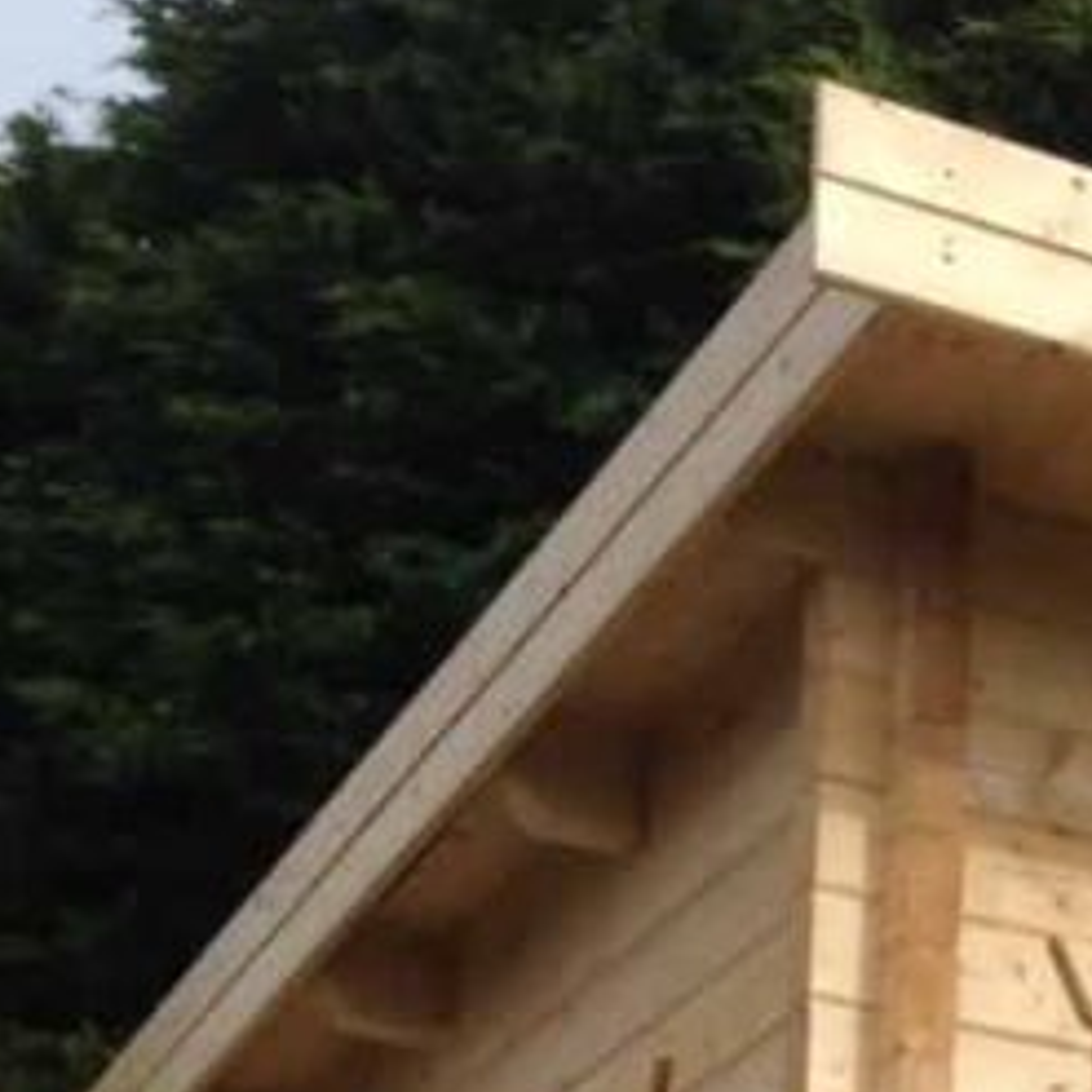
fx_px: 4319
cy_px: 1578
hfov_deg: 13.5
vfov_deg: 13.7
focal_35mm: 121
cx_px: 1693
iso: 50
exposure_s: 1/1323
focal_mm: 4.1
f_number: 2.4
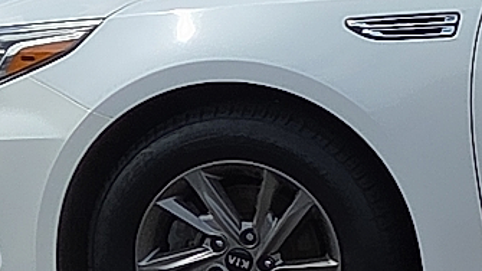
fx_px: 2593
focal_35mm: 203
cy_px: 79
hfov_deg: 9.8
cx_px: 978
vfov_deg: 6.0
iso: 77
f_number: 1.8
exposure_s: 1/10000
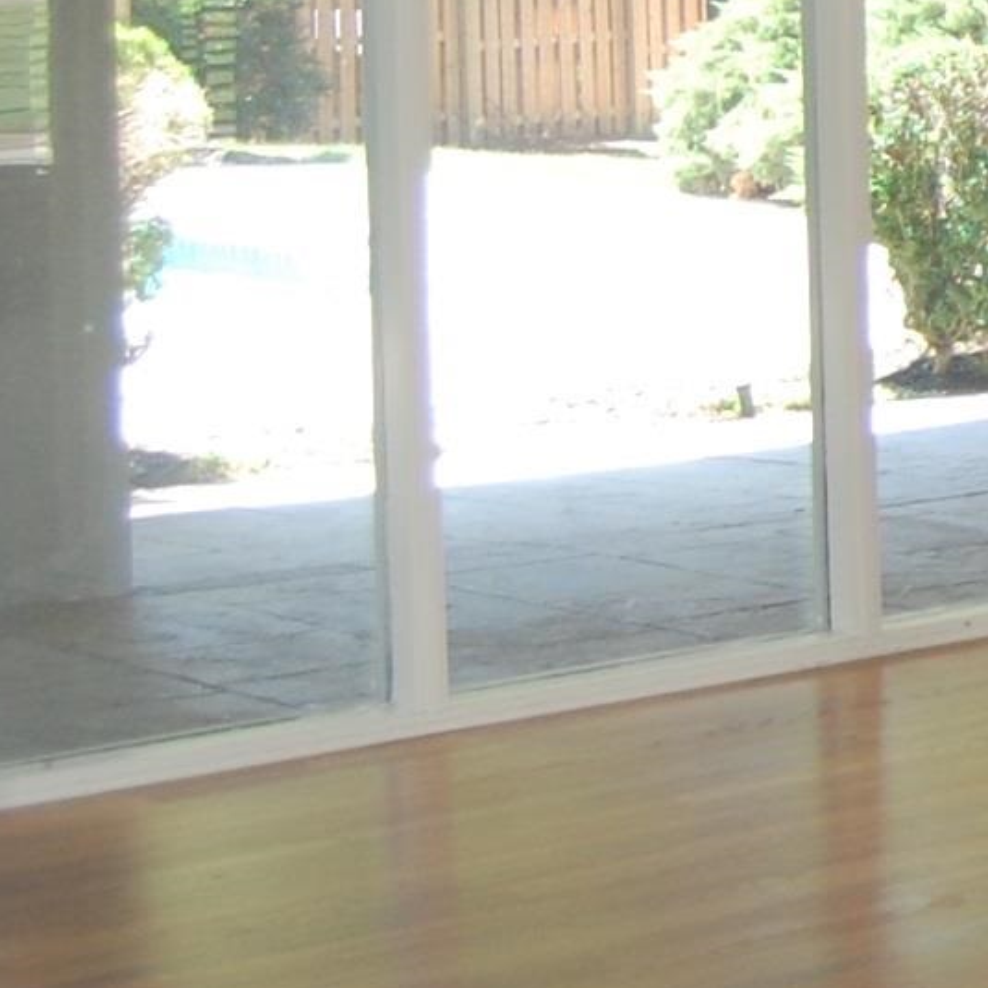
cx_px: 2113
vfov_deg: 13.3
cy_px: -35
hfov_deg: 11.8
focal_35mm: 129
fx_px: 4166
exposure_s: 1/200
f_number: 3.5
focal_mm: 18
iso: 400
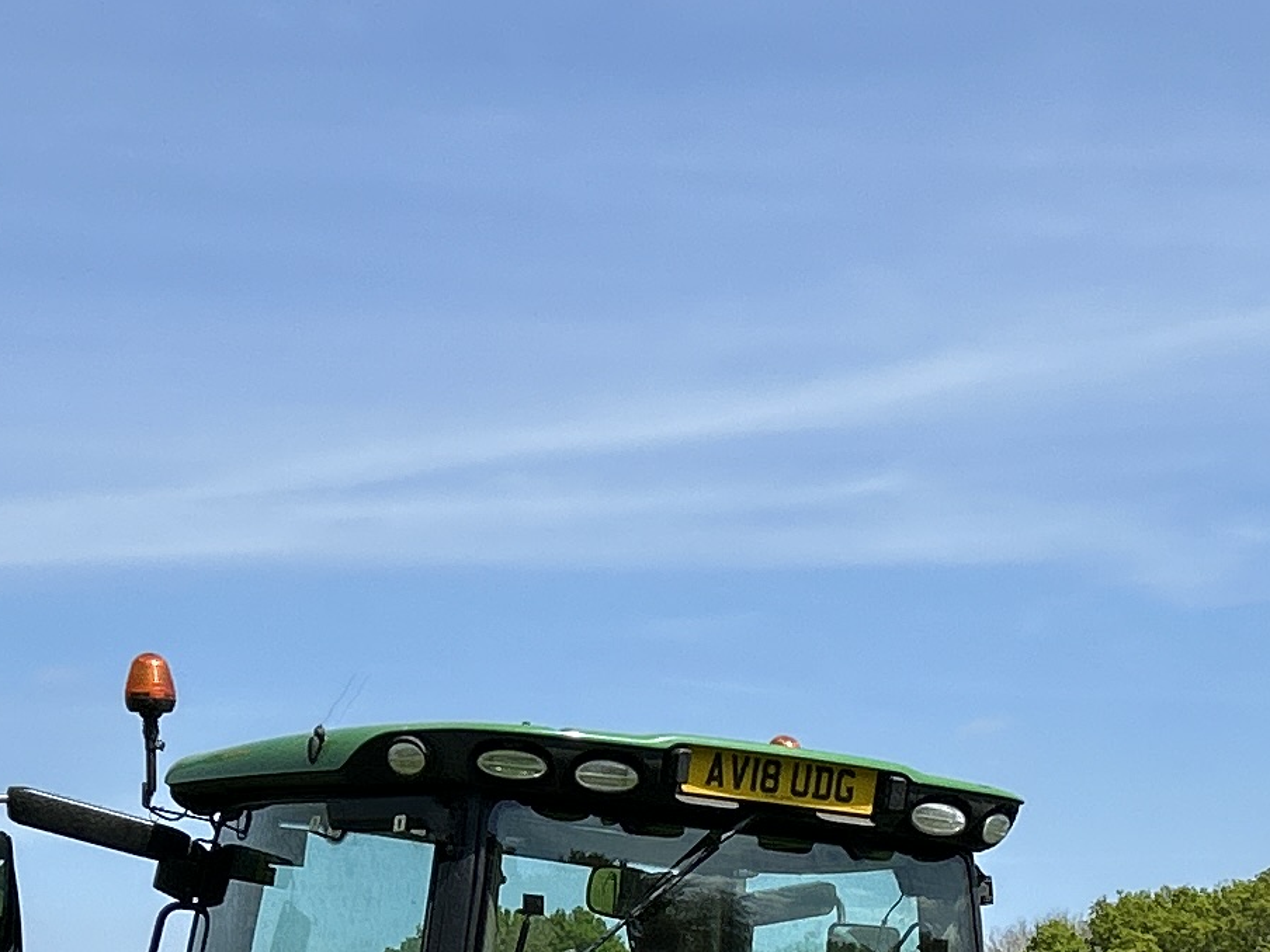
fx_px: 4256
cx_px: 902
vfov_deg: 12.4
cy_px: 1255
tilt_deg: +3.7
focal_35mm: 116
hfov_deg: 16.9
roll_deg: -0.2
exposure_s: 1/4115
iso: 50
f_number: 1.5
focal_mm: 5.7
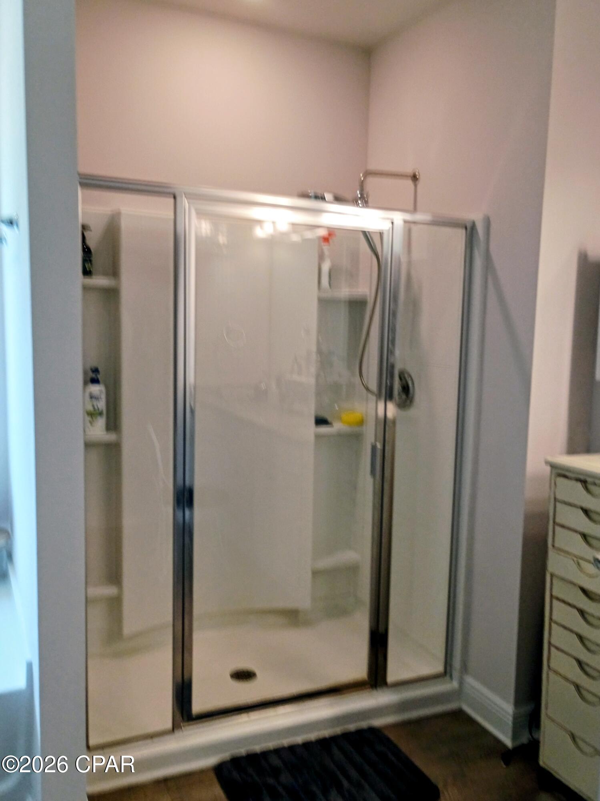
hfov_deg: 48.2
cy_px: 400
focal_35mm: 29
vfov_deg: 61.7
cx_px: 300
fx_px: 670
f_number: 1.8
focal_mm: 4.27
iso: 241
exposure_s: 1/60
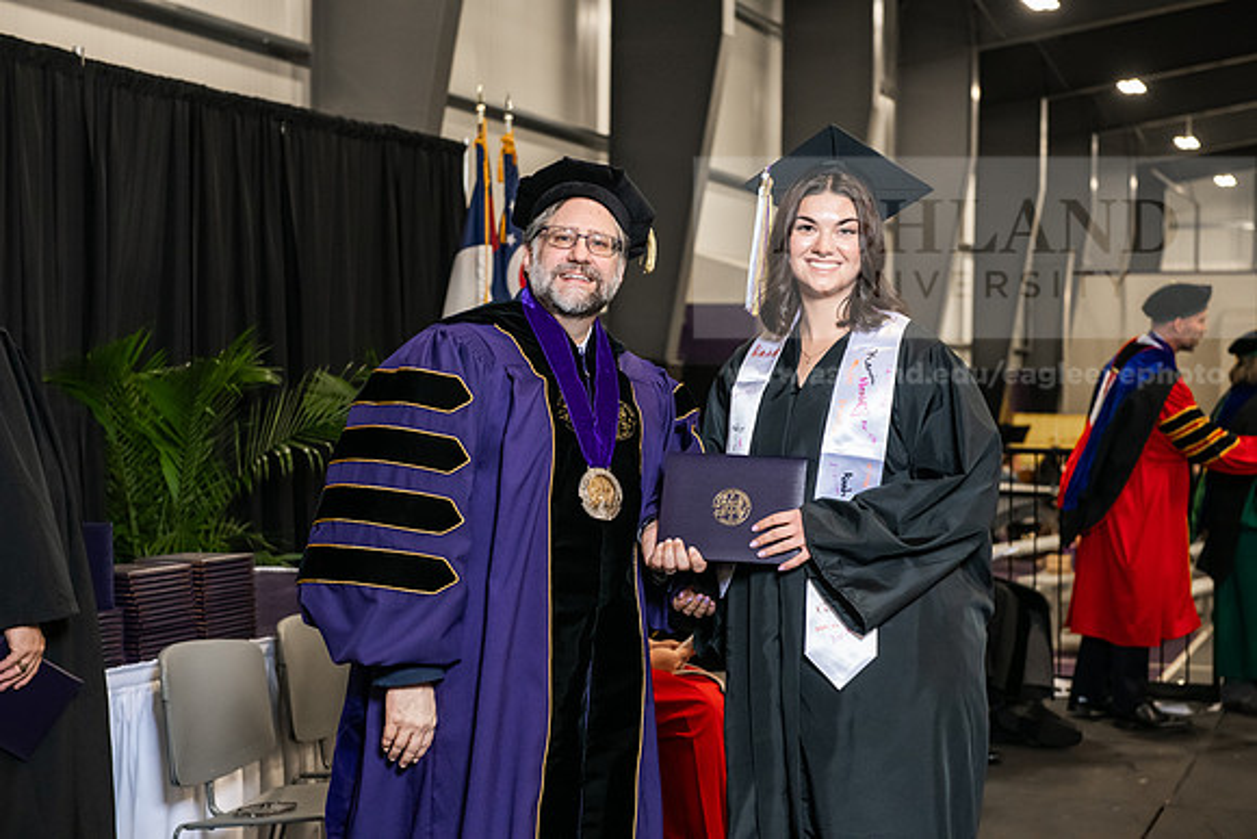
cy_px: 420
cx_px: 628
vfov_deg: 20.6
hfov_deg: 30.5
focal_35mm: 66
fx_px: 2305
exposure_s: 1/200
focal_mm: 66
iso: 2500
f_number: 5
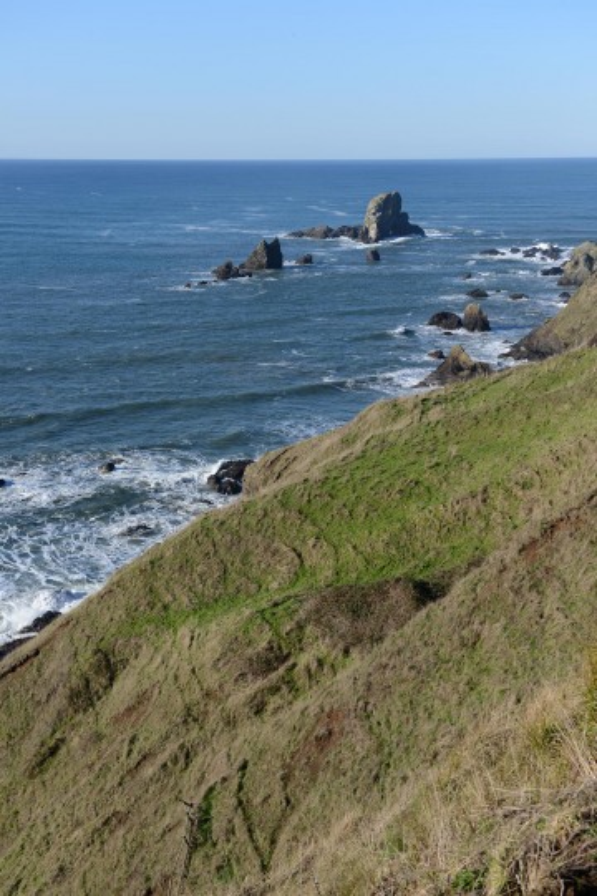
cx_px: 298
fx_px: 1293
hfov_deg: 26.0
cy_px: 448
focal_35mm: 52
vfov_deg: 38.2
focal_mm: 52
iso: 250
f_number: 7.1
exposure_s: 1/800
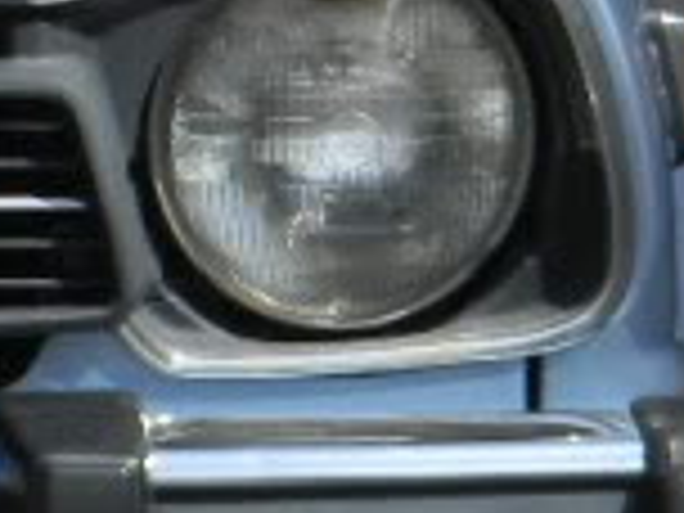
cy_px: 9
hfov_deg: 3.6
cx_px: -837
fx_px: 10888
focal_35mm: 551
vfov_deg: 2.7
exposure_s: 1/420
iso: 80
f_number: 4.7
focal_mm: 19
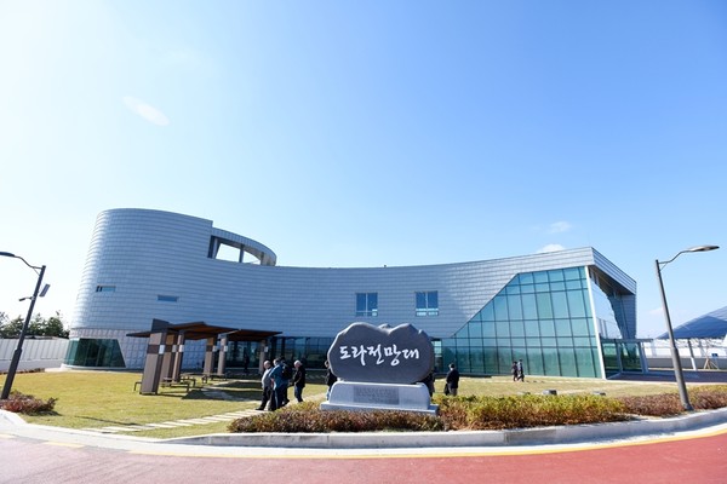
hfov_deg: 93.3
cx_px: 364
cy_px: 242
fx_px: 343
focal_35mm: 17
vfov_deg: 70.4
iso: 100
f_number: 7.1
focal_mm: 17
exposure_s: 1/250
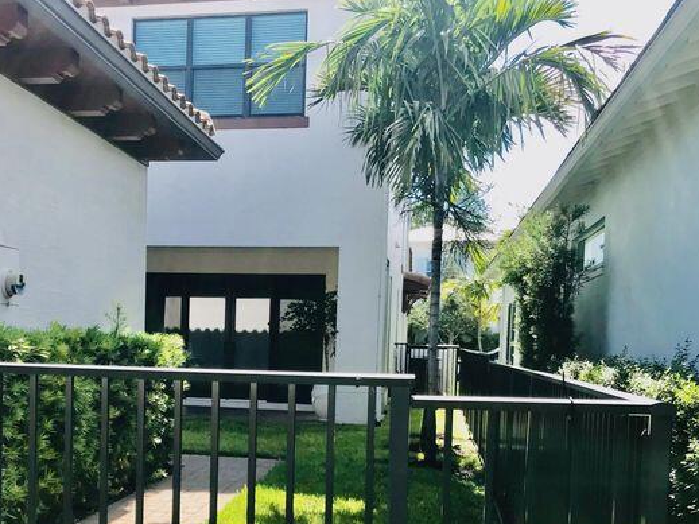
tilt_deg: -2.5
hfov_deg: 40.7
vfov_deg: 30.8
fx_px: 929
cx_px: 227
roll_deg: -1.1
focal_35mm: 46
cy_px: 407
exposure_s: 1/1041
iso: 20
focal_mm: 3.99
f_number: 1.8
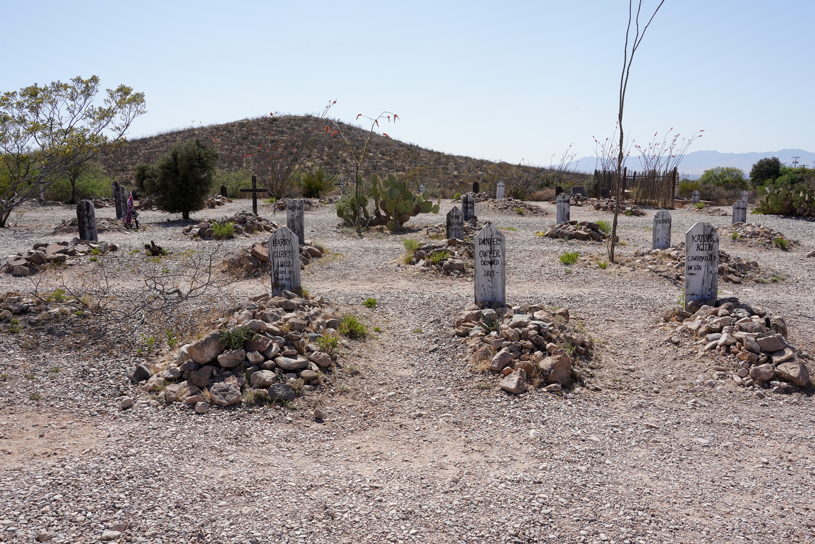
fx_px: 702
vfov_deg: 42.3
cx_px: 408
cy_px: 272
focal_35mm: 31
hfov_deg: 60.3
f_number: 14
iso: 100
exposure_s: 1/100
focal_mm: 31
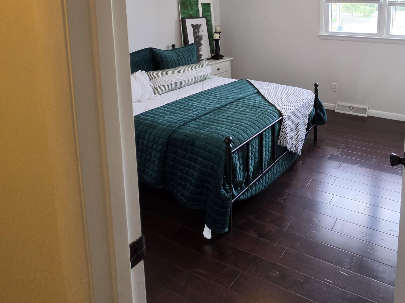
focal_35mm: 24
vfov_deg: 52.0
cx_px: 317
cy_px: 47
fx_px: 281
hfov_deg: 65.9
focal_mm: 2.2
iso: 160
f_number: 1.9
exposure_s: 1/120
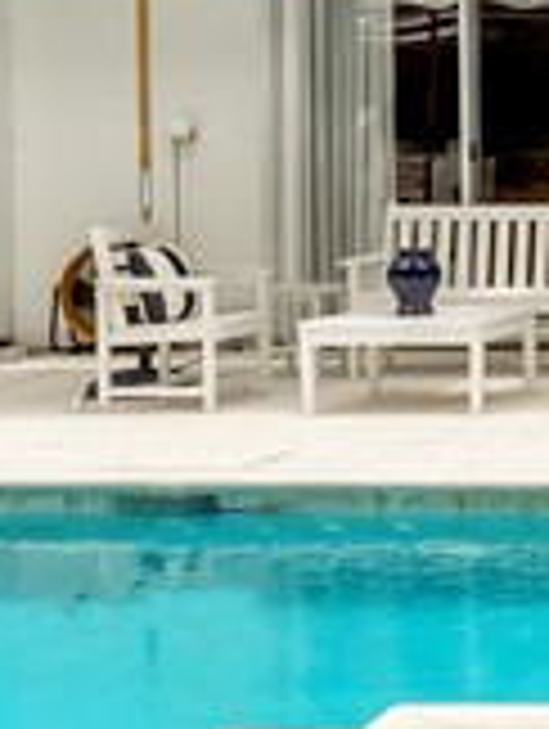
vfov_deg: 21.7
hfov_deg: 13.3
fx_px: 1898
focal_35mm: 90
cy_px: 279
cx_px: 1210
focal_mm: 14
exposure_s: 1/200
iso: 200
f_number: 11
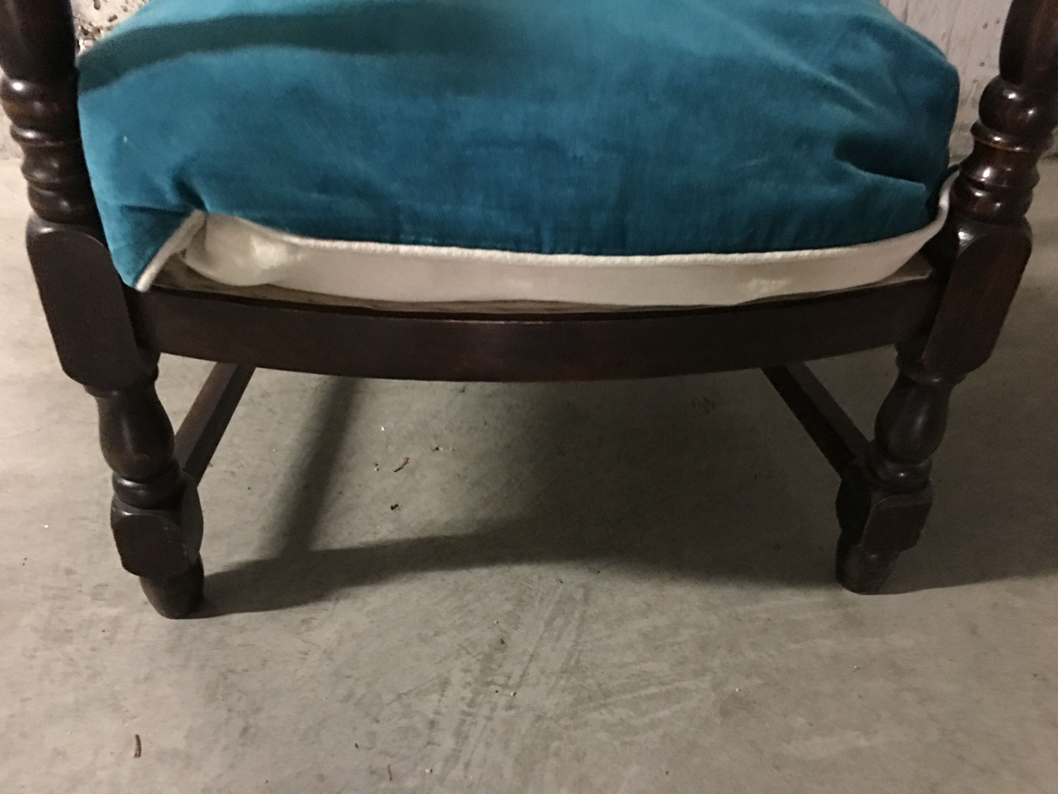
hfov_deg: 61.7
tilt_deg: -34.5
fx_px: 886
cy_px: 397
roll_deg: -2.3
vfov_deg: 48.2
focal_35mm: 29
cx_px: 529
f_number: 2.2
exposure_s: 1/4
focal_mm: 4.15
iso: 200
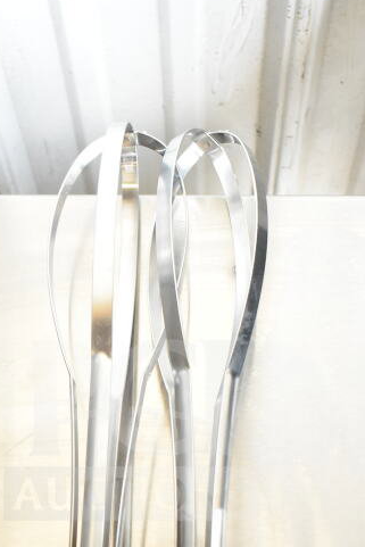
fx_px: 866
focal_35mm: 57
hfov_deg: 23.7
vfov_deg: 34.1
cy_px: 430
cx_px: 131
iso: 1600
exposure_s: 1/80
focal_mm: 20
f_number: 4.5
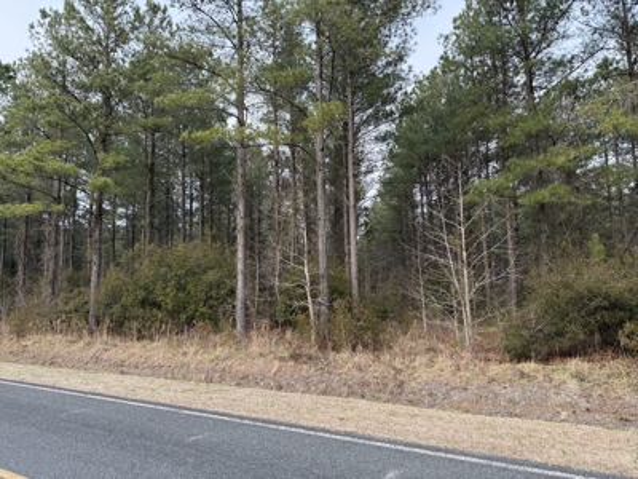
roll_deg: +0.4
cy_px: 240
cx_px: 319
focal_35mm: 24
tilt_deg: +7.9
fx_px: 442
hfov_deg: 71.6
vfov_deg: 56.8
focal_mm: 6.76
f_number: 1.78
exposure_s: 1/868
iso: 100
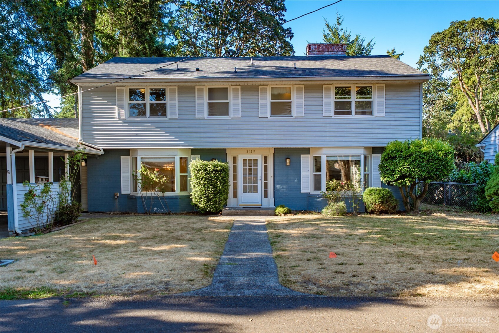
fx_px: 291
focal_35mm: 21
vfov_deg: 59.6
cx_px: 250
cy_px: 166
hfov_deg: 81.2
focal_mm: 21
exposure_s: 1/30
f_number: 7.1
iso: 80
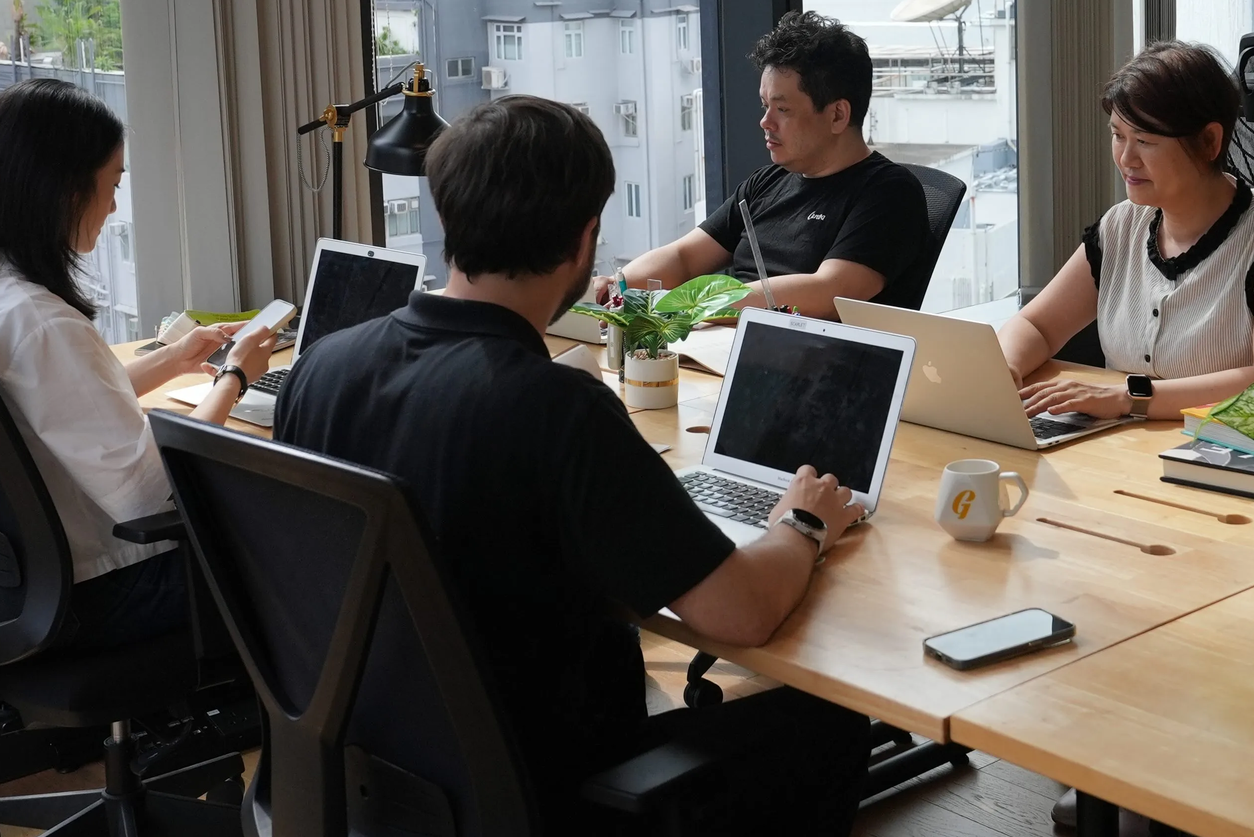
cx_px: 798
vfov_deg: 23.4
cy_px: 147
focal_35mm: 57
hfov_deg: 34.8
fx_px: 1986
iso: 800
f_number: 6.3
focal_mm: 34
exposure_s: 1/400
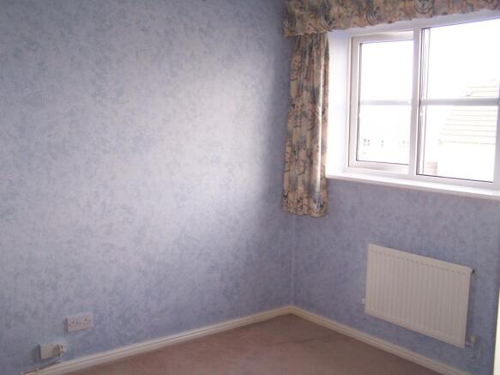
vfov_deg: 37.7
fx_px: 549
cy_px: 188
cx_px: 250
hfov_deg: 49.0
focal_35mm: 38
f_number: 2.8
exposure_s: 1/90
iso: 140
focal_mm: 6.3
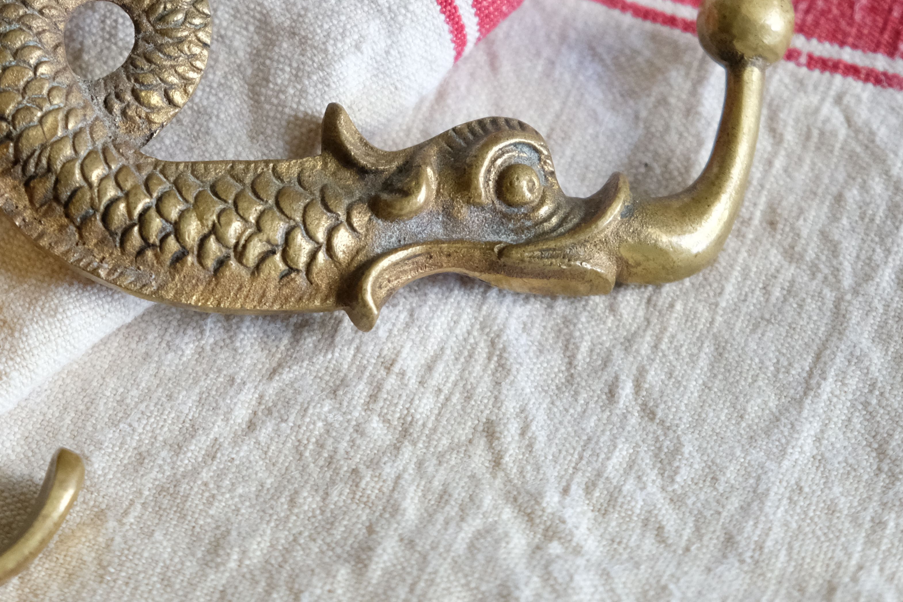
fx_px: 3311
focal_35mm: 132
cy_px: 86
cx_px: 366
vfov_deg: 10.3
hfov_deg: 15.5
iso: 1600
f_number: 4
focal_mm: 46.3
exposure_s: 1/60
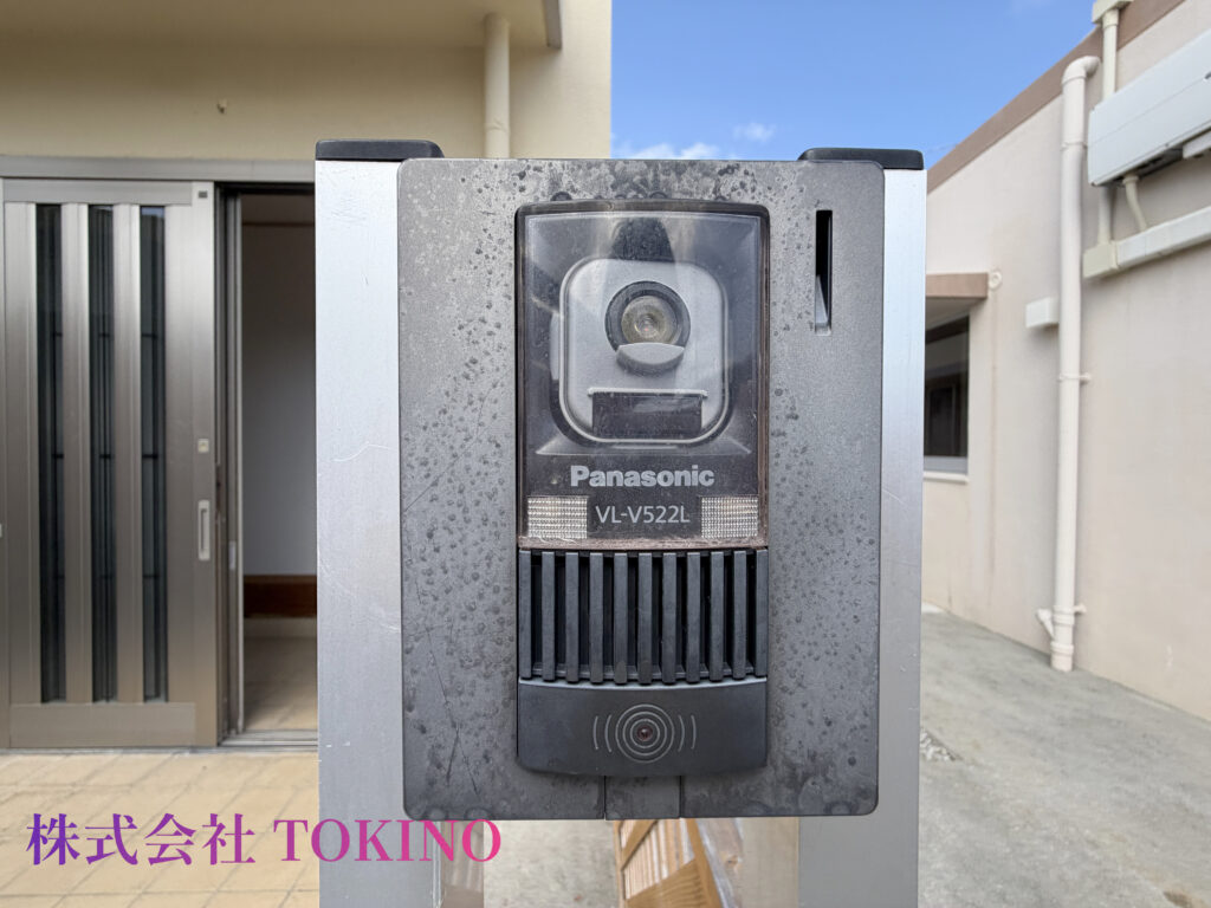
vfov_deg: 85.7
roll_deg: +0.0
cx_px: 606
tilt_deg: -0.1
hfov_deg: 102.1
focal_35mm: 14
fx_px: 490
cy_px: 454
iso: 40
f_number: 2.2
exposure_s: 1/590
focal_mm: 2.22
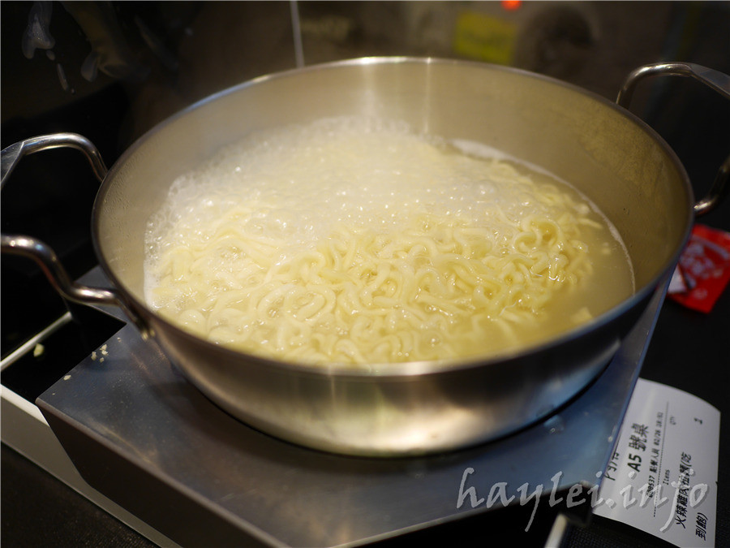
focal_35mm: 30
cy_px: 274
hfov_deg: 60.0
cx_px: 365
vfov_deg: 46.8
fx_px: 633
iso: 200
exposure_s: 1/125
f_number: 1.8
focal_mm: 15
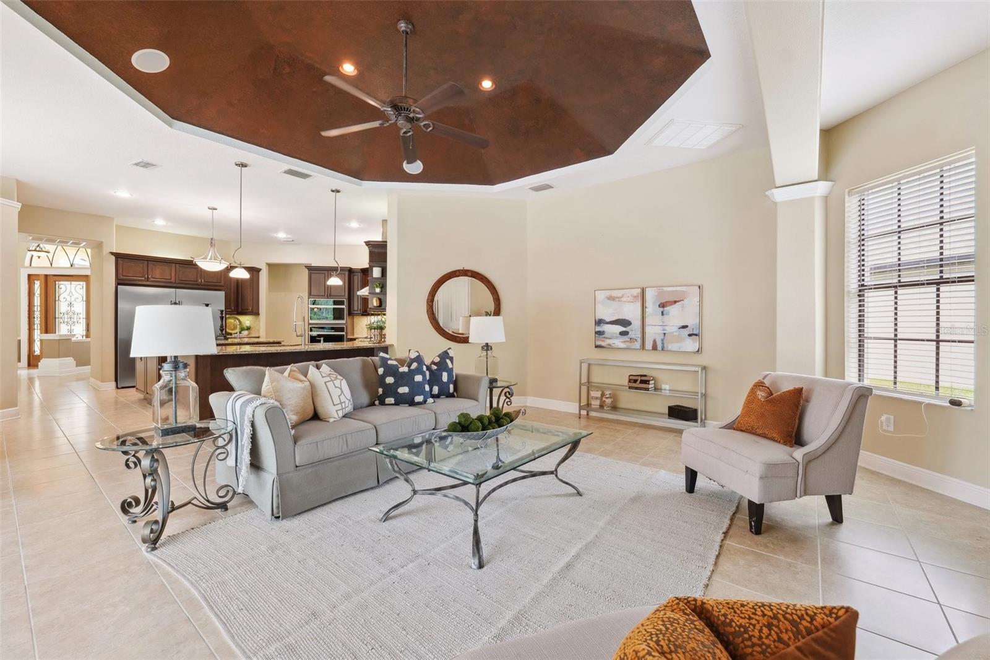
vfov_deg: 81.2
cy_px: 330
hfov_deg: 104.3
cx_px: 495
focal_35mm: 14
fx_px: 385
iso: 400
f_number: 8
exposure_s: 1/13
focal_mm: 14
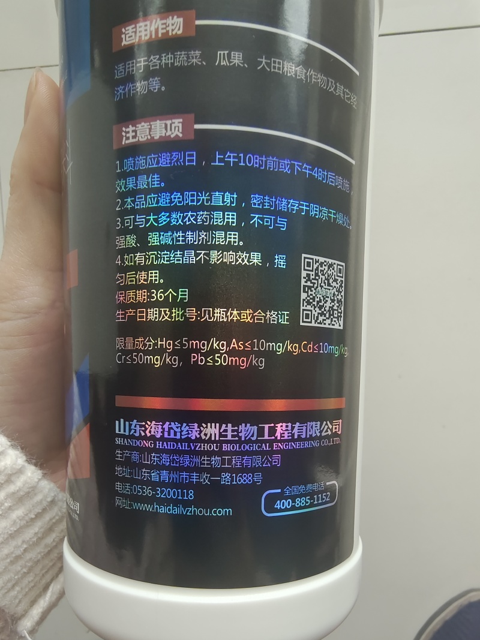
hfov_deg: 53.1
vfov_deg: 67.3
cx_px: 240
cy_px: 320
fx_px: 481
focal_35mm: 26
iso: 200
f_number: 2.2
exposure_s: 1/100
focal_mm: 2.13
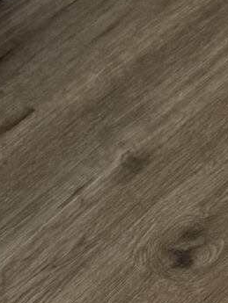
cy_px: -613
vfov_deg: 9.0
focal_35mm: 178
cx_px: -233
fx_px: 1562
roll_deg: -0.1
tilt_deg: -12.6
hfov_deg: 8.0
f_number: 1.78
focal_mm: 6.76
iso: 160
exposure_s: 1/60
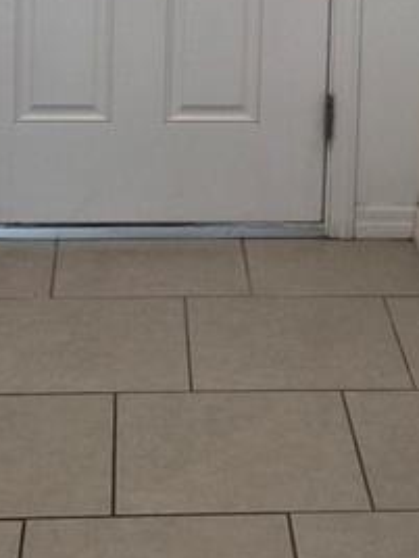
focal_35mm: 103
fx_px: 1662
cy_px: -181
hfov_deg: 14.4
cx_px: 238
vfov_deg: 17.8
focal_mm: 5.4
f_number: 1.8
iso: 160
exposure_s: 1/120
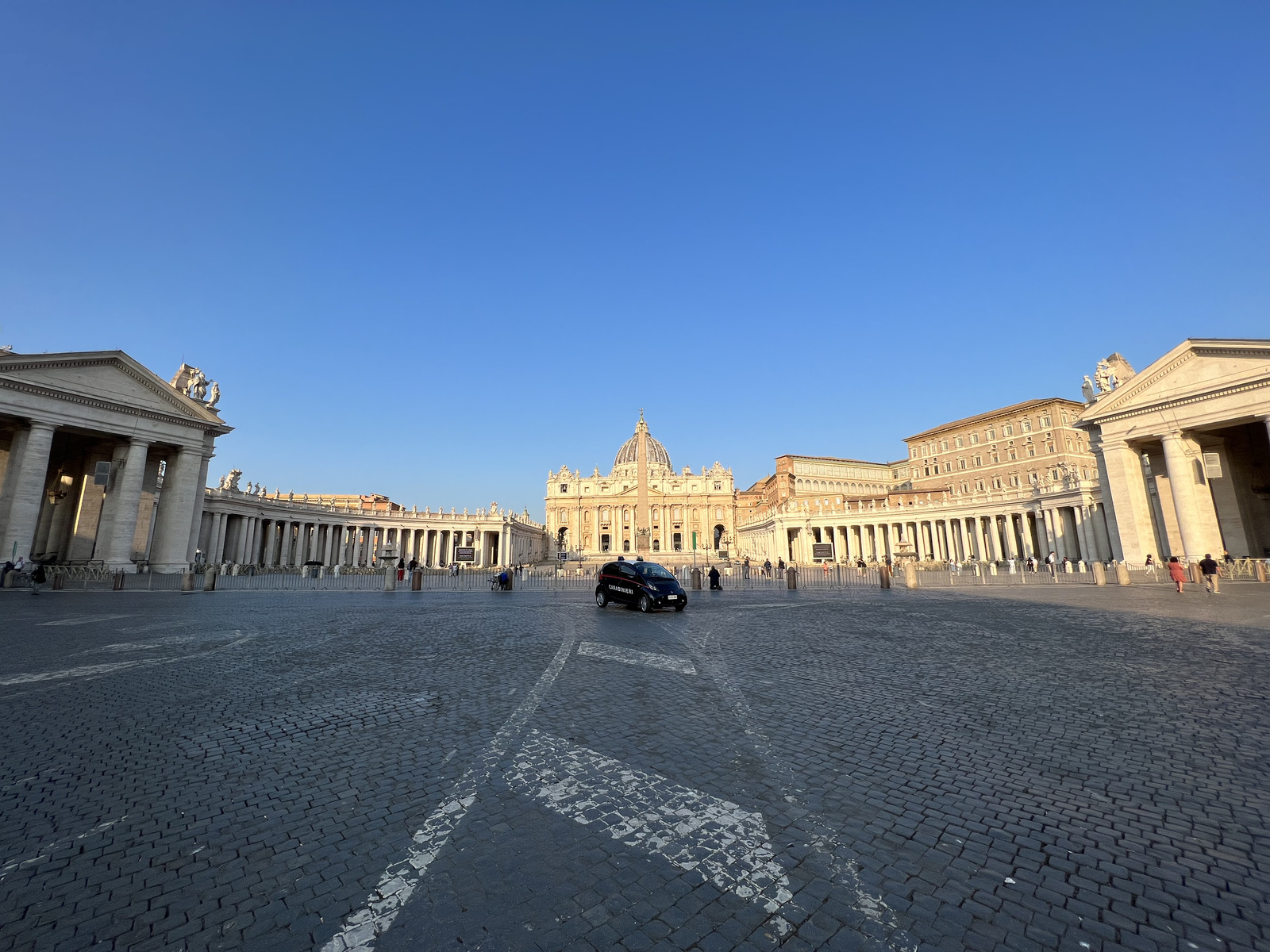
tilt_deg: +10.3
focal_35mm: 13
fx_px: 477
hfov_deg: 106.2
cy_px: 476
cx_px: 635
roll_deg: +0.7
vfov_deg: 89.9
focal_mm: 1.57
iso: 32
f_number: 1.8
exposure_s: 1/1468
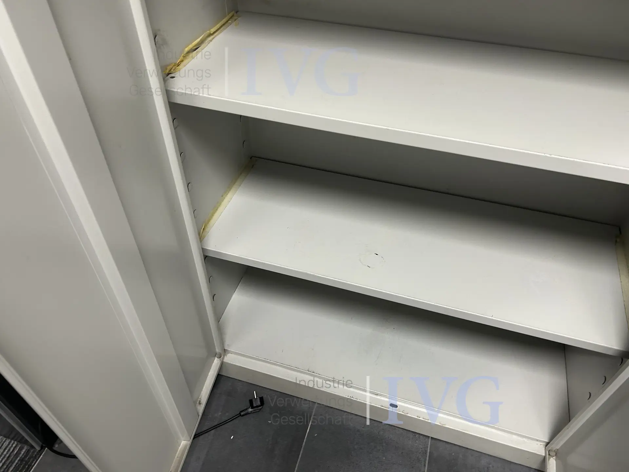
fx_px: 472
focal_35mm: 26
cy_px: 236
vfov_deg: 53.1
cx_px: 314
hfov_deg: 67.3
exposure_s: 1/100
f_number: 1.5
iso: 125
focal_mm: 5.7
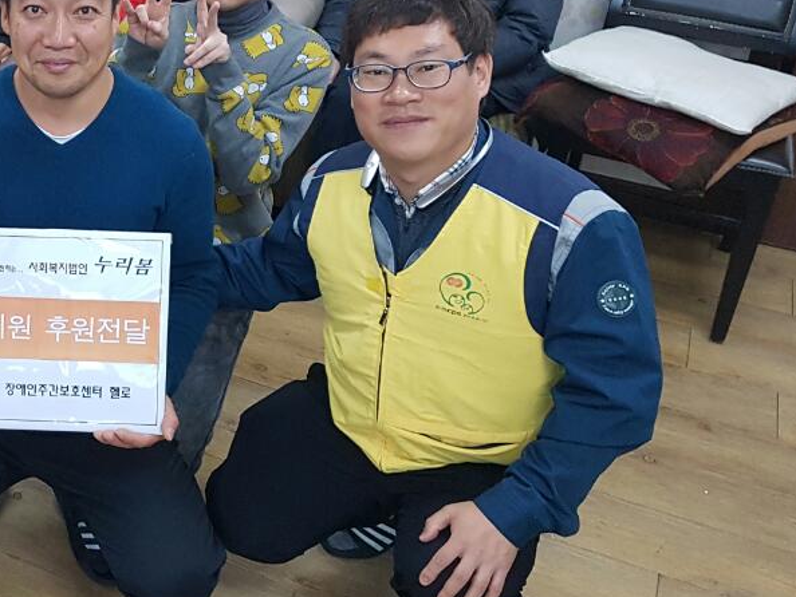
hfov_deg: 31.6
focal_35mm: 56
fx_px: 1288
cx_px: -9
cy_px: 162
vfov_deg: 25.9
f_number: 1.7
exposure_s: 1/60.2
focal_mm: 4.2
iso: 200
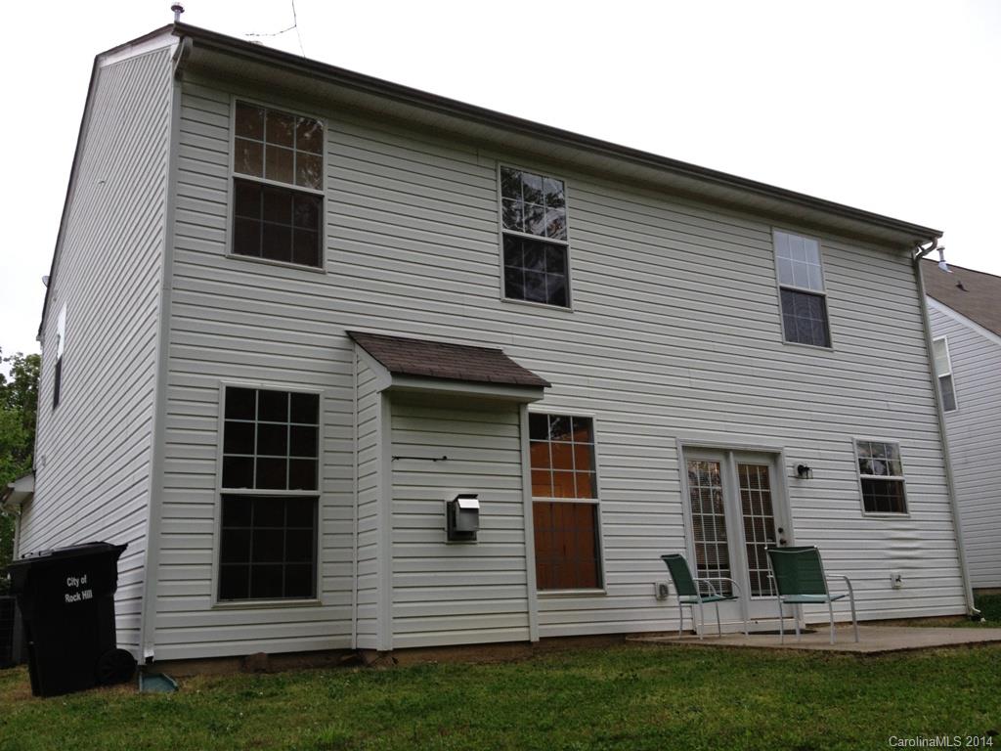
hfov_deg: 52.6
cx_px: 500
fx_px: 1012
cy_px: 376
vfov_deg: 40.7
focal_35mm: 35
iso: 50
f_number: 2.4
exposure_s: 1/60
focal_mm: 4.28
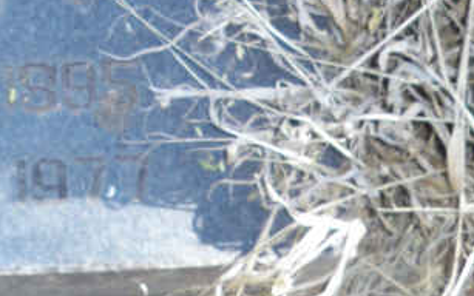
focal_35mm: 141
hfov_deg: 14.5
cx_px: -25
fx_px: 1822
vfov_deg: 8.9
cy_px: -233
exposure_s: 1/100
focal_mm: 6.3
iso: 64
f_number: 3.1
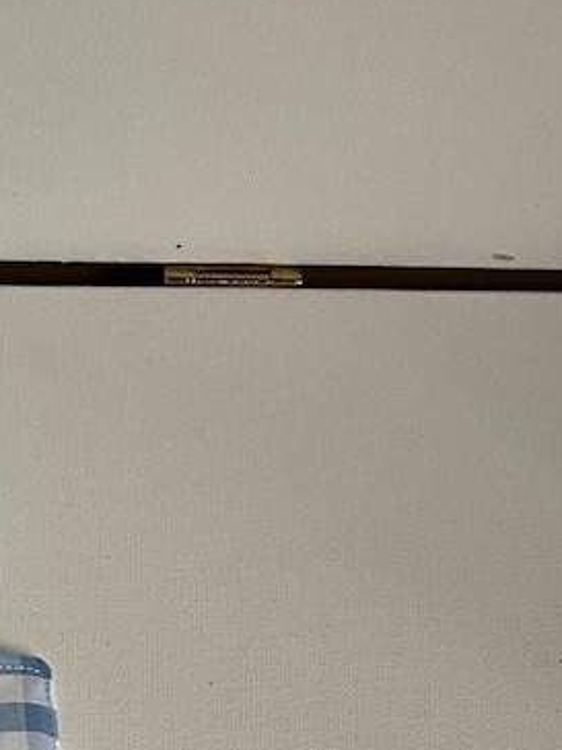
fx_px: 2208
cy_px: 1226
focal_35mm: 102
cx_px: -251
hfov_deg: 13.7
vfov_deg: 16.9
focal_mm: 3
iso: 25
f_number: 1.8
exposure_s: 1/855
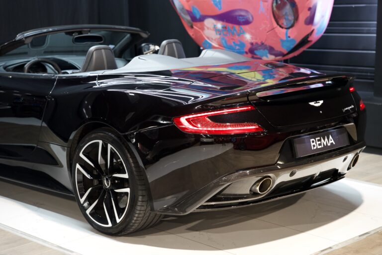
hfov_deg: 28.8
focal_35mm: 70
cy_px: 128
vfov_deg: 19.5
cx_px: 191
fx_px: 743
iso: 2000
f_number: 3.2
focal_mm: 70
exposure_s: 1/60
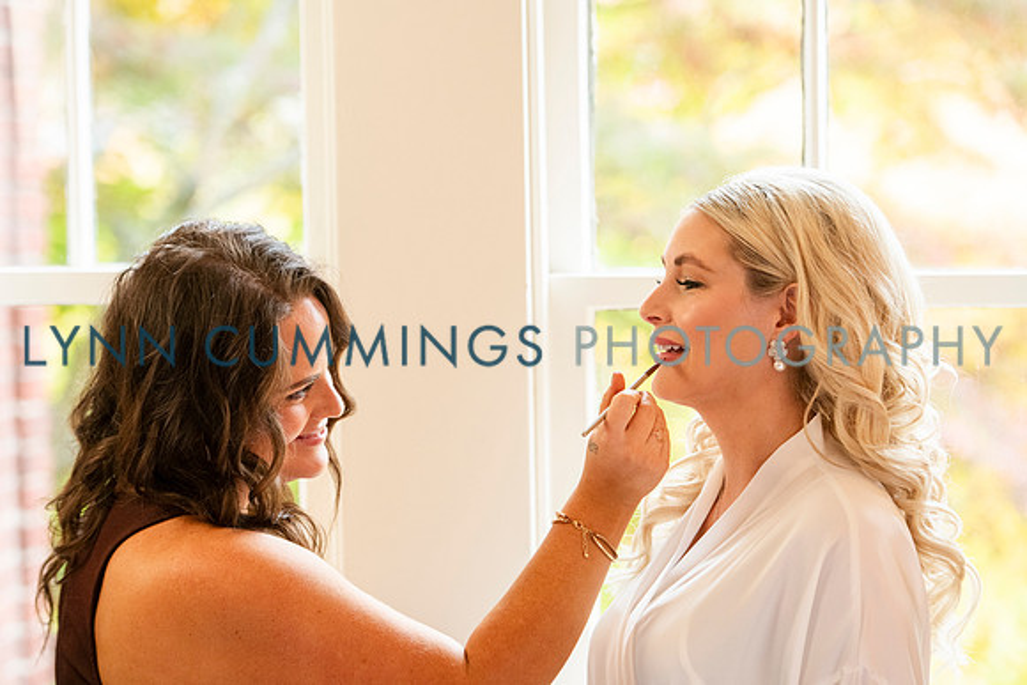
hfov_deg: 16.4
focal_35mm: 125
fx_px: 3563
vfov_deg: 11.0
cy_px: 343
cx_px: 514
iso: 1250
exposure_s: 1/160
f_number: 3.5
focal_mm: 120
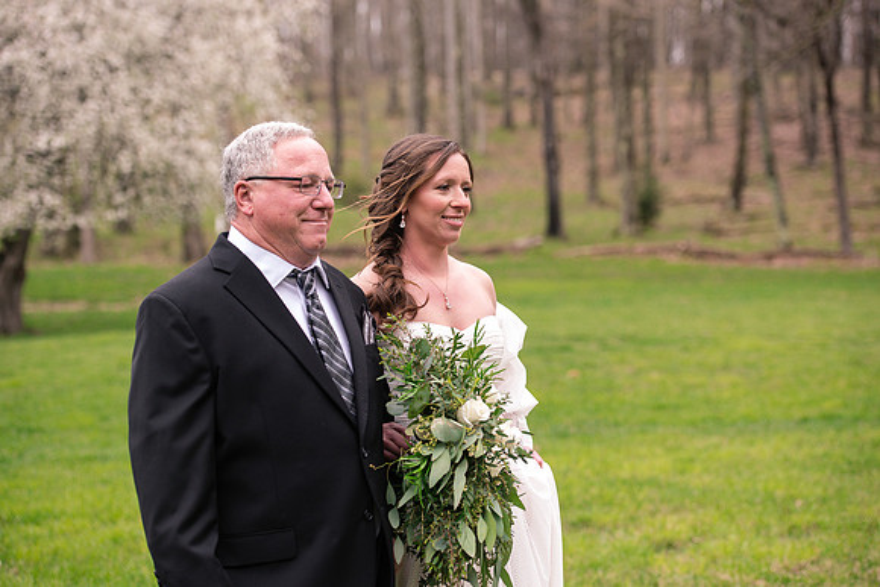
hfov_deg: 24.8
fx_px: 2005
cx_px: 440
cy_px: 294
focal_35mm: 82
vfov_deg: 16.7
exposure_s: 1/800
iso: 500
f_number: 3.5
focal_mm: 82
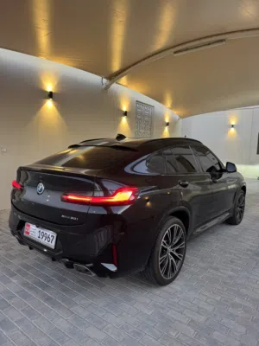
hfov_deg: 56.8
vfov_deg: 71.6
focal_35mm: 24
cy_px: 173
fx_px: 239
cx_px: 130
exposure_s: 1/54
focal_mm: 6.76
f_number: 1.78
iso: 320
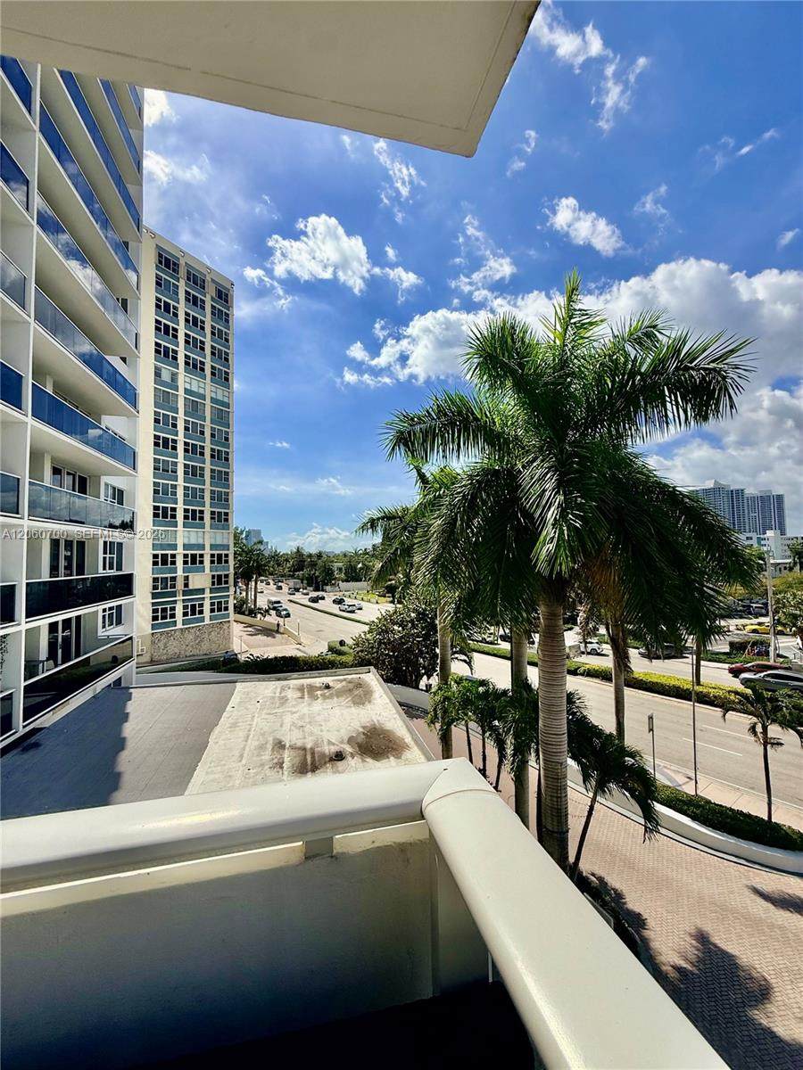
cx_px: 402
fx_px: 433
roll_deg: +0.3
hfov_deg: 85.7
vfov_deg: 102.1
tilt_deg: +3.3
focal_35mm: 14
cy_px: 535
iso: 50
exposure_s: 1/5155
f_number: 2.2
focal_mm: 2.22
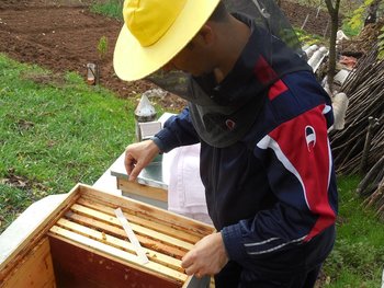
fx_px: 477
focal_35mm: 43
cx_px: 192
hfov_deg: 43.8
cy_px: 144
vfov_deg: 33.6
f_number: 3.9
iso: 125
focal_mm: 7.8
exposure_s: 1/125
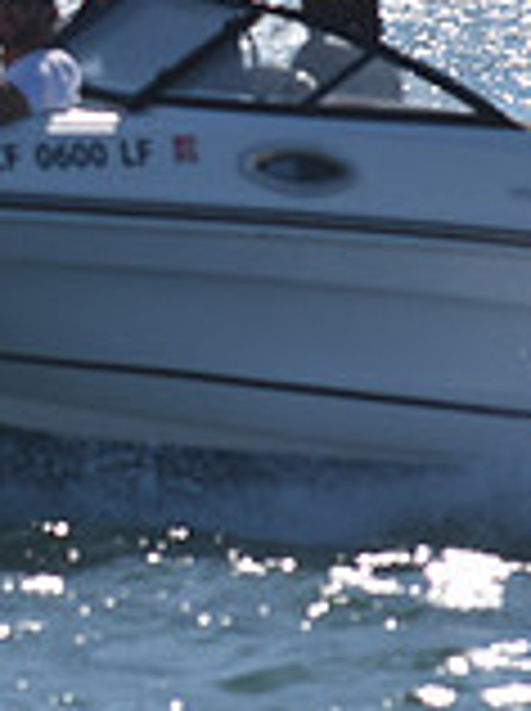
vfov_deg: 2.5
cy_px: 52
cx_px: -436
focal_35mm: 795
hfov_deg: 1.9
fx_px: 16304
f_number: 9
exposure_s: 1/640
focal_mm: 150
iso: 100
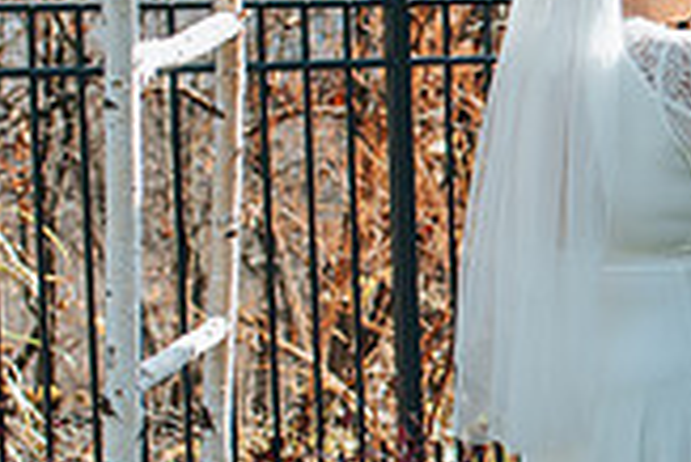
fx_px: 2747
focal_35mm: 143
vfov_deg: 9.6
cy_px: 230
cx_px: 1024
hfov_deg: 13.5
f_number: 3.5
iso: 450
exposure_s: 1/1250
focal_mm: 35
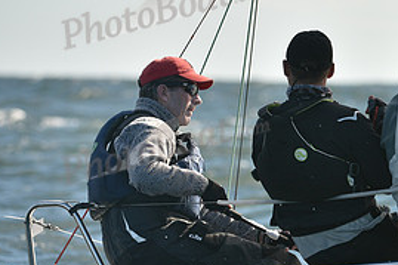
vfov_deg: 2.7
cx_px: 348
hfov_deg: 4.0
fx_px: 5723
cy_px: 204
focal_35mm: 518
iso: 250
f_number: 5
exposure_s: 1/1250
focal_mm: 240
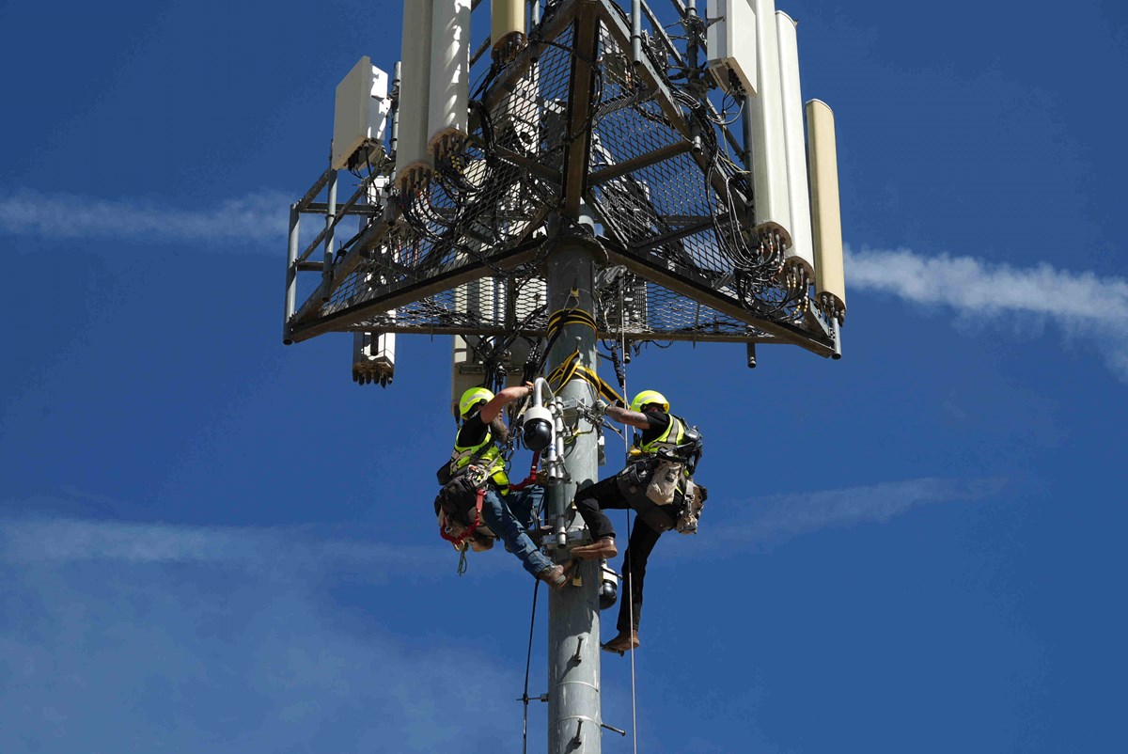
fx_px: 2947
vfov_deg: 14.6
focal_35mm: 94
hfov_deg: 21.7
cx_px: 564
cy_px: 377
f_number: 9
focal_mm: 94
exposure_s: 1/200
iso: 200
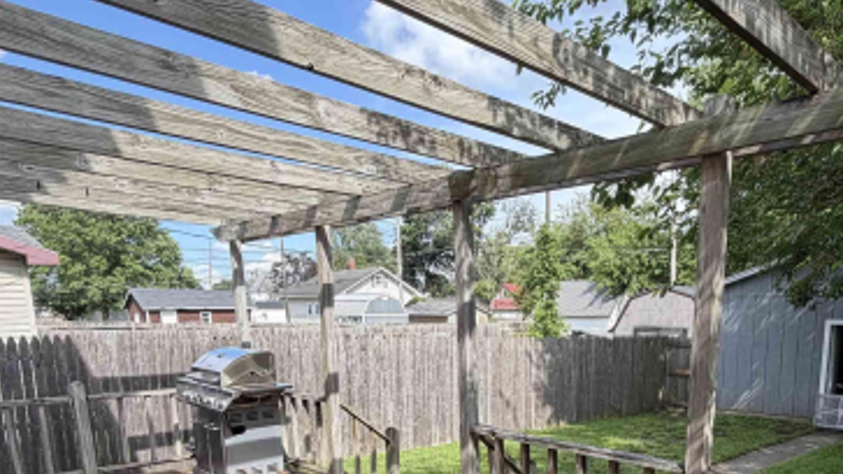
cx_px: 528
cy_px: 437
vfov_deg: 38.3
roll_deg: +1.0
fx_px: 626
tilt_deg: -10.9
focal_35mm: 28
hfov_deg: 66.9
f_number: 2.2
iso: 40
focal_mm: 2.22
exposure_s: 1/522
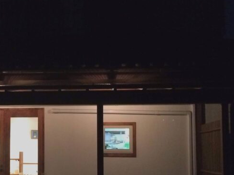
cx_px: 23
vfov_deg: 20.7
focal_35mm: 71
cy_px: 117
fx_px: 480
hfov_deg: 26.5
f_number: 2.2
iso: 400
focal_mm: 4.15
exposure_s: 1/15
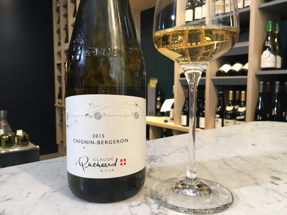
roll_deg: +0.0
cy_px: 108
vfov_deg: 48.2
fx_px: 240
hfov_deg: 61.7
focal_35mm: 29
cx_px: 144
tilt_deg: -5.0
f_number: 2.2
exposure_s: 1/33
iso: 125
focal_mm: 4.15
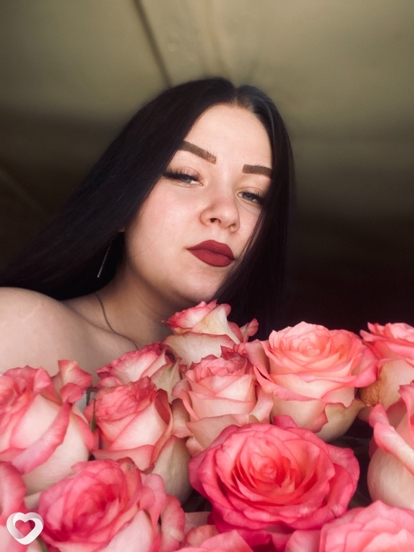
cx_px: 207
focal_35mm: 30
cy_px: 276
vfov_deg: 60.0
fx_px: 478
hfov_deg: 46.8
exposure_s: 1/60
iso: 250
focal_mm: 2.71
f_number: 2.2
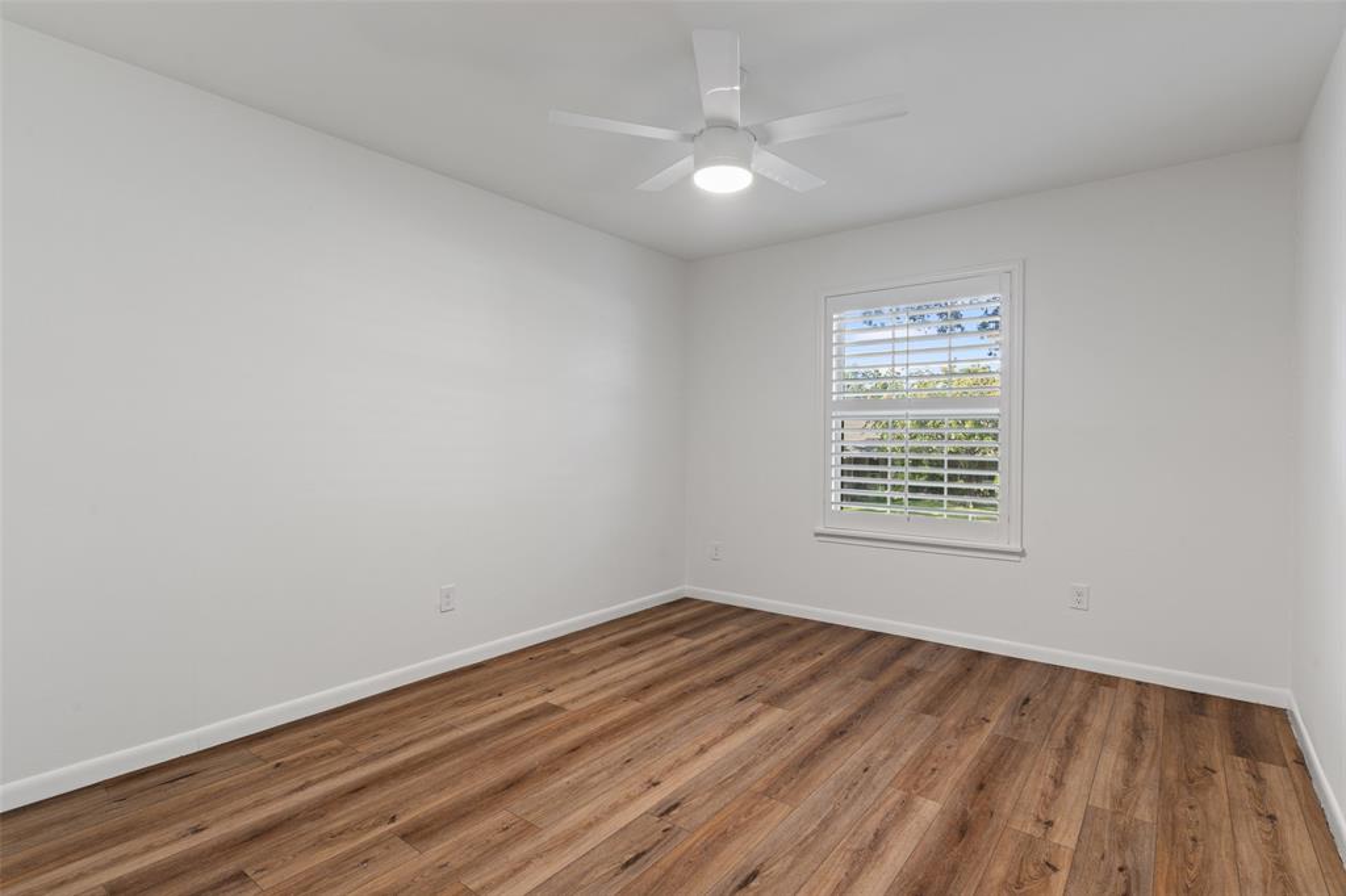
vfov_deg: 67.3
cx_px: 673
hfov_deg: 90.0
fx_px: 673
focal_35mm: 18
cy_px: 448
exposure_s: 2.5
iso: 400
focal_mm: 18
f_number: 10
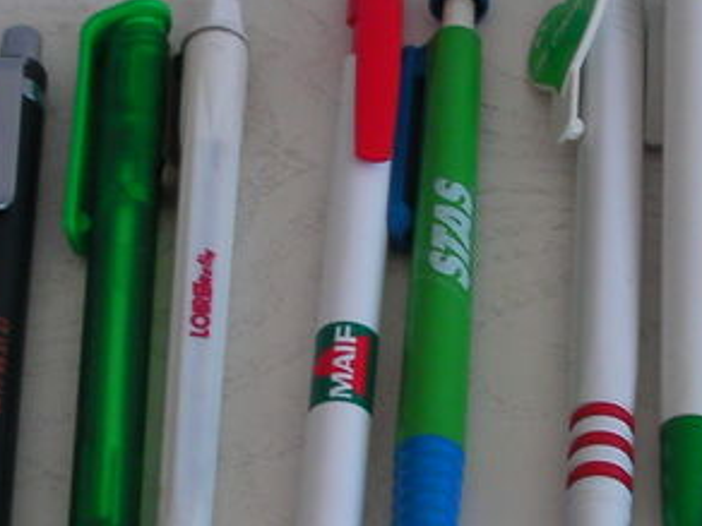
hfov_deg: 15.2
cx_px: 356
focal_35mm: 130
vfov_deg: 11.4
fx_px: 2636
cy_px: 372
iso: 60
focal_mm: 6.3
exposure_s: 1/30
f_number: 3.5
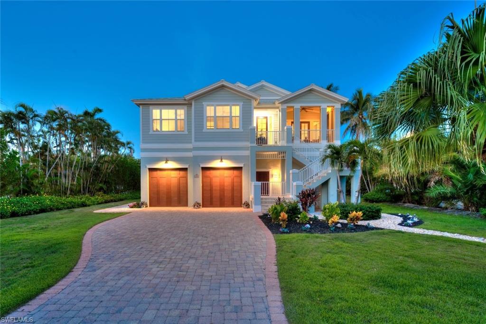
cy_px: 162
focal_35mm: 15
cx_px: 243
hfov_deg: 100.4
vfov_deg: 77.3
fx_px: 203
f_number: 11
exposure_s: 5
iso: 250
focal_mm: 15
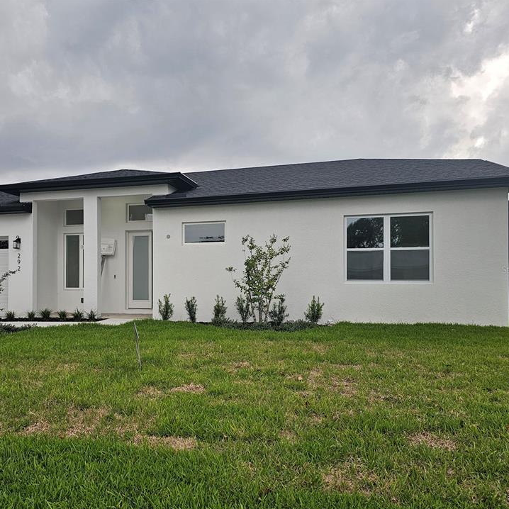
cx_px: 181
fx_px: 482
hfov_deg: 54.8
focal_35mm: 29
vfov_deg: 55.6
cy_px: 269
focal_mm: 6.3
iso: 40
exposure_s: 1/180
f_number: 1.7
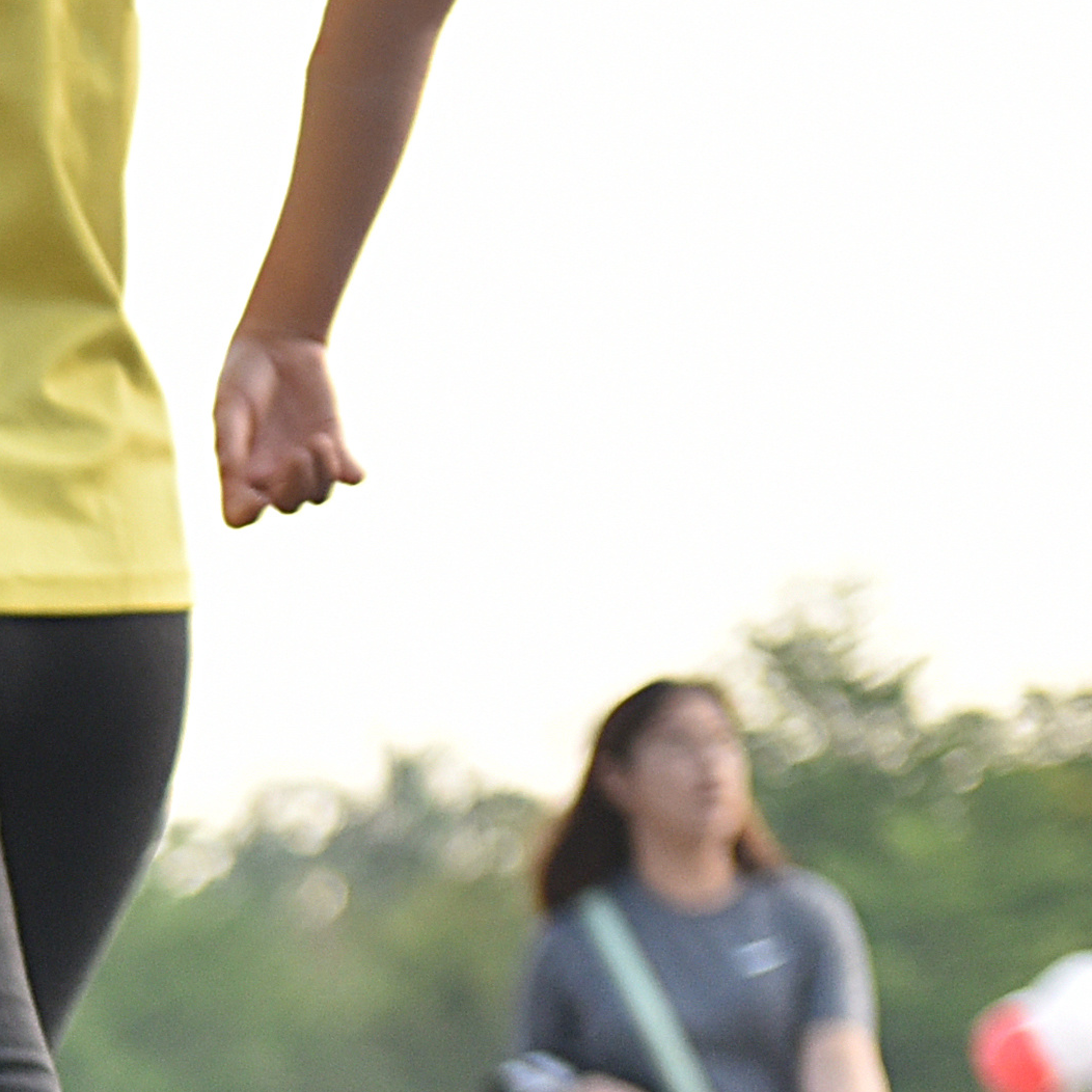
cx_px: -1890
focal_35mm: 340
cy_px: 2050
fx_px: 12135
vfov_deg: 5.1
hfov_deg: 5.0
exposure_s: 1/1000
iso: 800
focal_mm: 70
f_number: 2.8
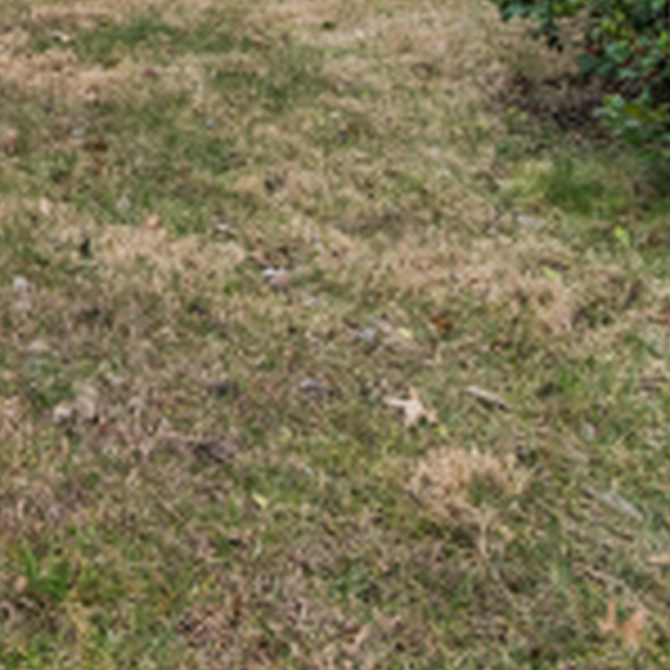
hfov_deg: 22.2
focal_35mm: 64
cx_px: -333
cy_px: -238
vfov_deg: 23.3
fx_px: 1401
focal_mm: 10
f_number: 8
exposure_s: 1/500
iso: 400
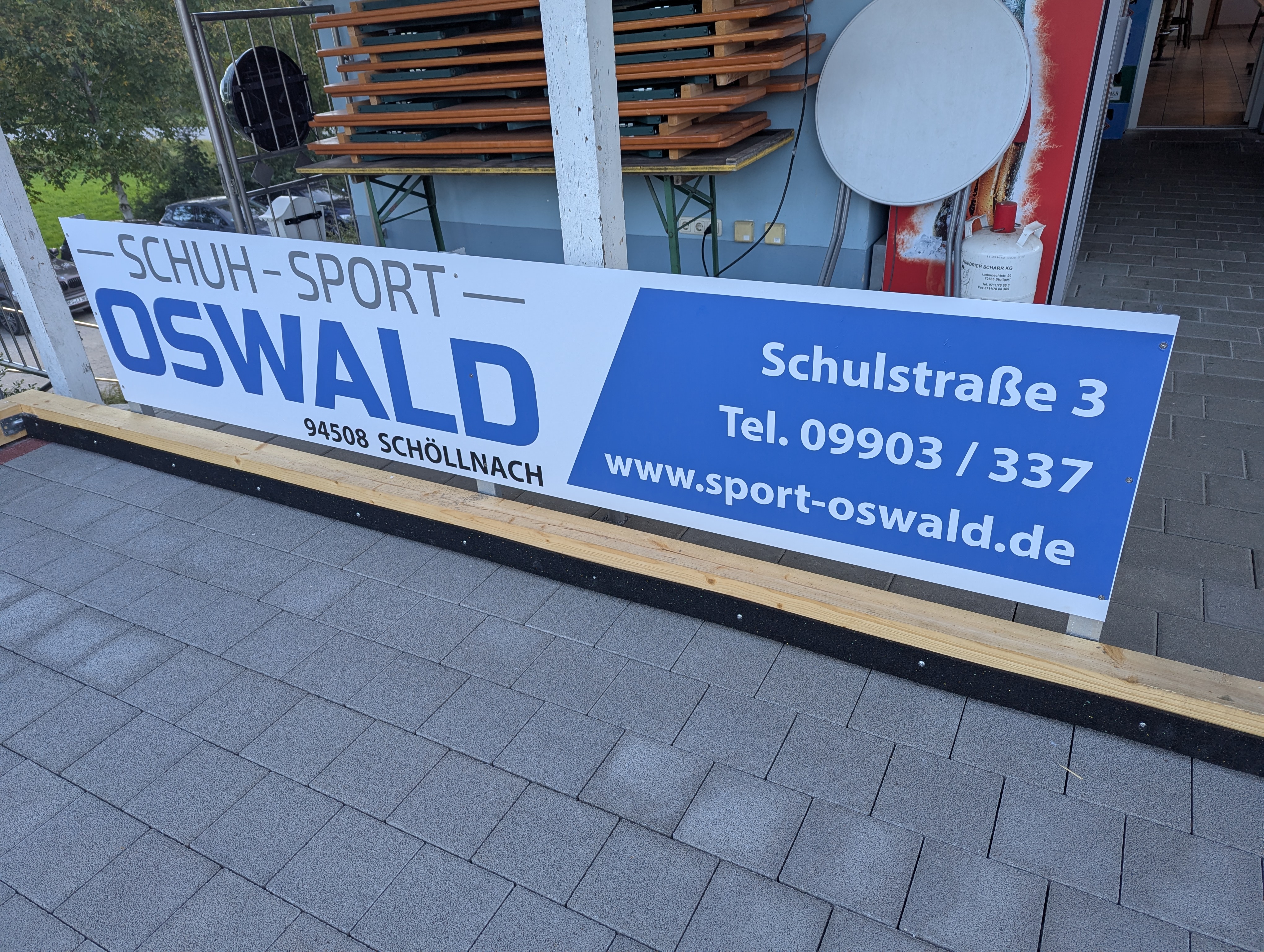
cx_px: 632
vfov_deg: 56.9
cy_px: 476
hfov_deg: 71.5
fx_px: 878
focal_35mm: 24
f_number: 1.85
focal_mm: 6.81
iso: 46
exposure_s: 1/132
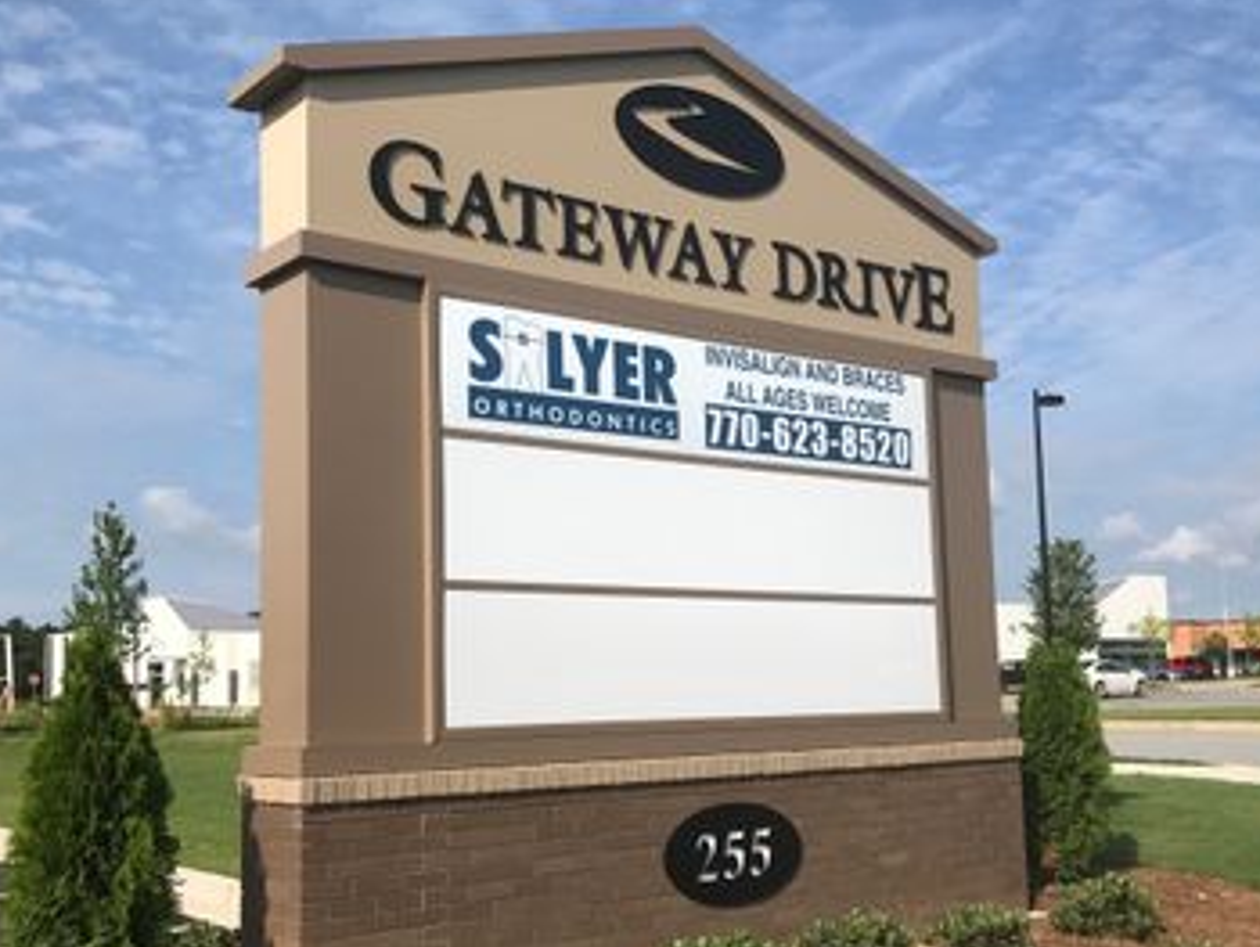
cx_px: 598
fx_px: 1457
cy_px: 538
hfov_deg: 46.8
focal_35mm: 40
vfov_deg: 35.9
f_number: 1.8
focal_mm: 3.99
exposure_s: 1/3195
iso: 20
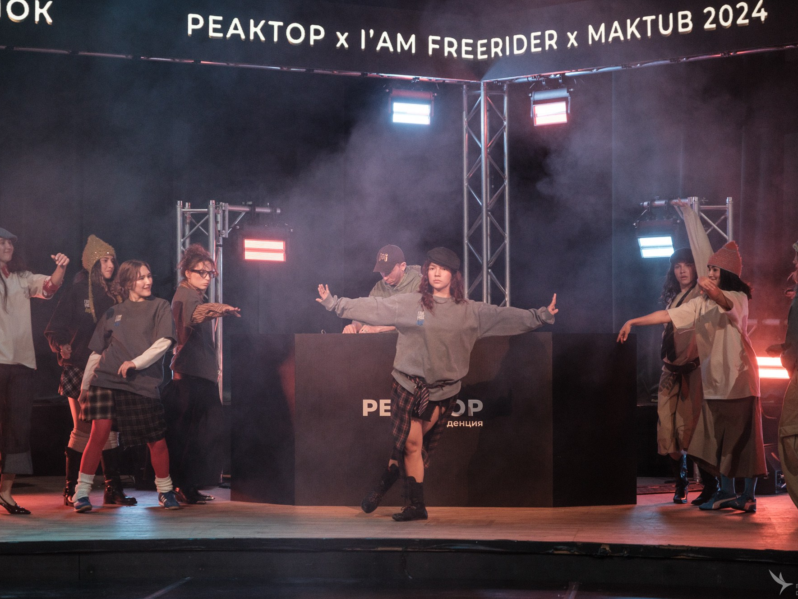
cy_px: 303
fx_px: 2121
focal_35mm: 92
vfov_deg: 16.1
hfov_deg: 21.3
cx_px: 374
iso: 1600
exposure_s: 1/320
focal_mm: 55
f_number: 2.8
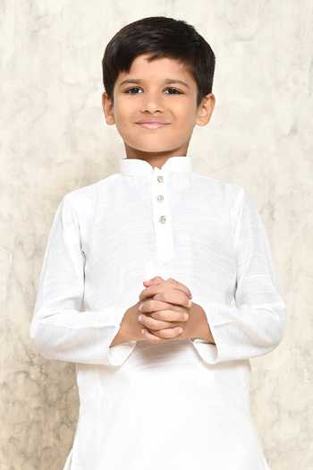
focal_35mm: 50
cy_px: 235
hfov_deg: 27.0
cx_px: 156
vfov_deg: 39.6
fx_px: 652
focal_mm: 50
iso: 800
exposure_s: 1/160
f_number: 8
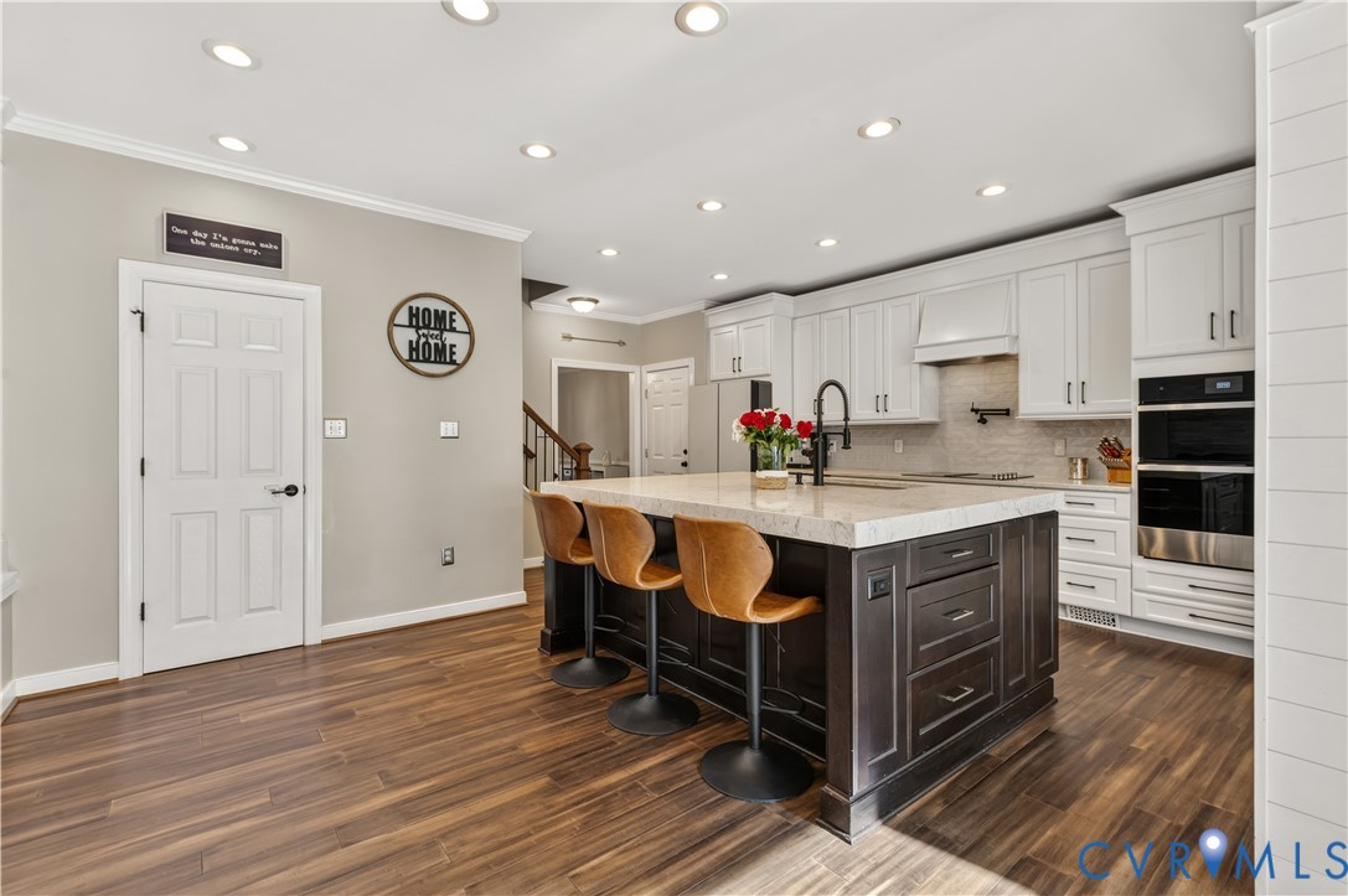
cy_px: 448
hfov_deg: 96.8
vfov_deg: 73.7
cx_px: 674
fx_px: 599
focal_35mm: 16
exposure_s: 1/10
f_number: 9
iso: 1250
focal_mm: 16
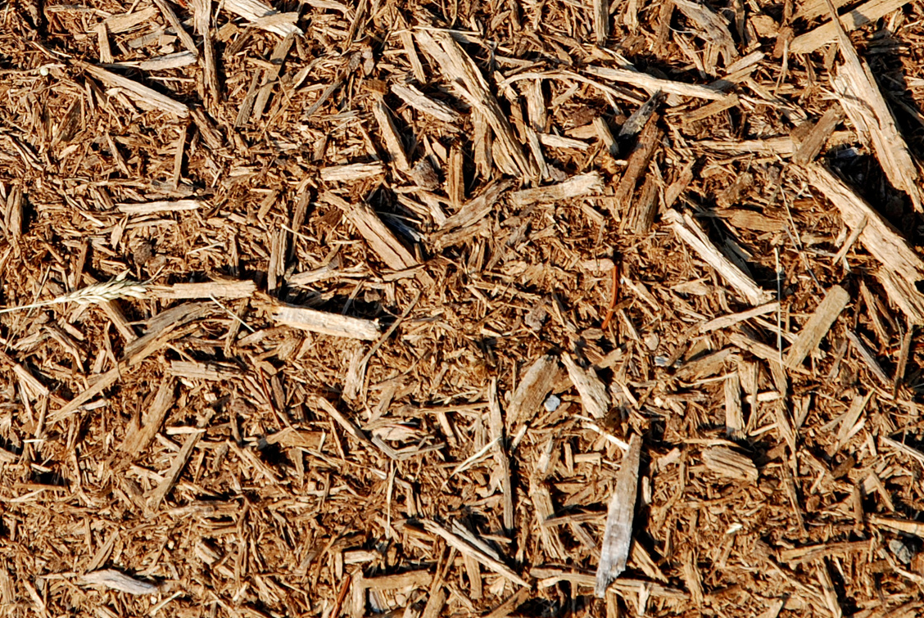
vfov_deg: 7.2
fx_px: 4886
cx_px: 170
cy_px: -14
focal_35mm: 190
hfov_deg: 10.8
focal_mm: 55
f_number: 8
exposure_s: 1/160
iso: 100
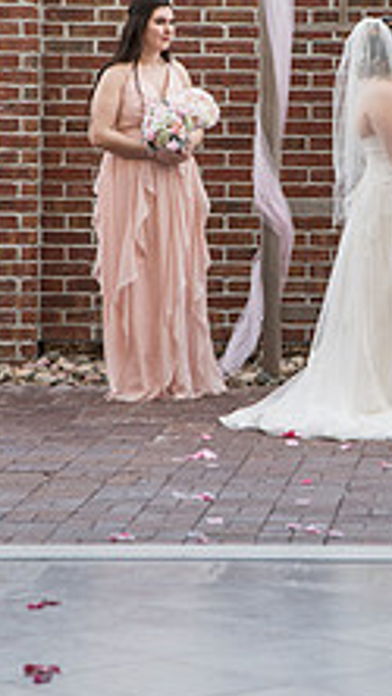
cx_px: 395
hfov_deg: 6.3
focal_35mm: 192
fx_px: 3545
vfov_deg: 11.2
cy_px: 165
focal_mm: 70
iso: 250
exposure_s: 1/200
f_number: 3.5
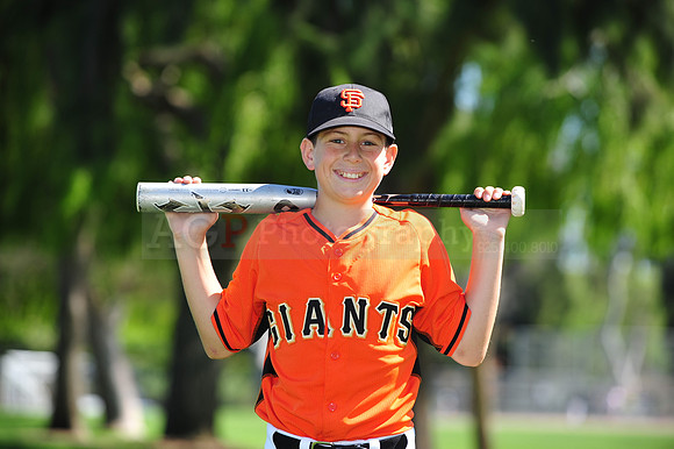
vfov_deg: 8.3
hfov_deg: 12.5
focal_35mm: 165
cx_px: 337
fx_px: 3087
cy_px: 224
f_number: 4.5
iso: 200
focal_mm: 165
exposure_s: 1/640
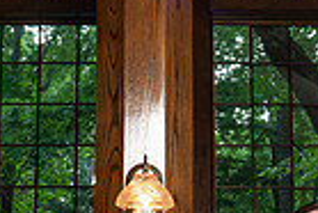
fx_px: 973
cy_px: 281
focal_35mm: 110
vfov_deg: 12.1
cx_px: 144
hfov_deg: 18.6
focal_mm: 26
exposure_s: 1/200
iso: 2000
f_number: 5.6
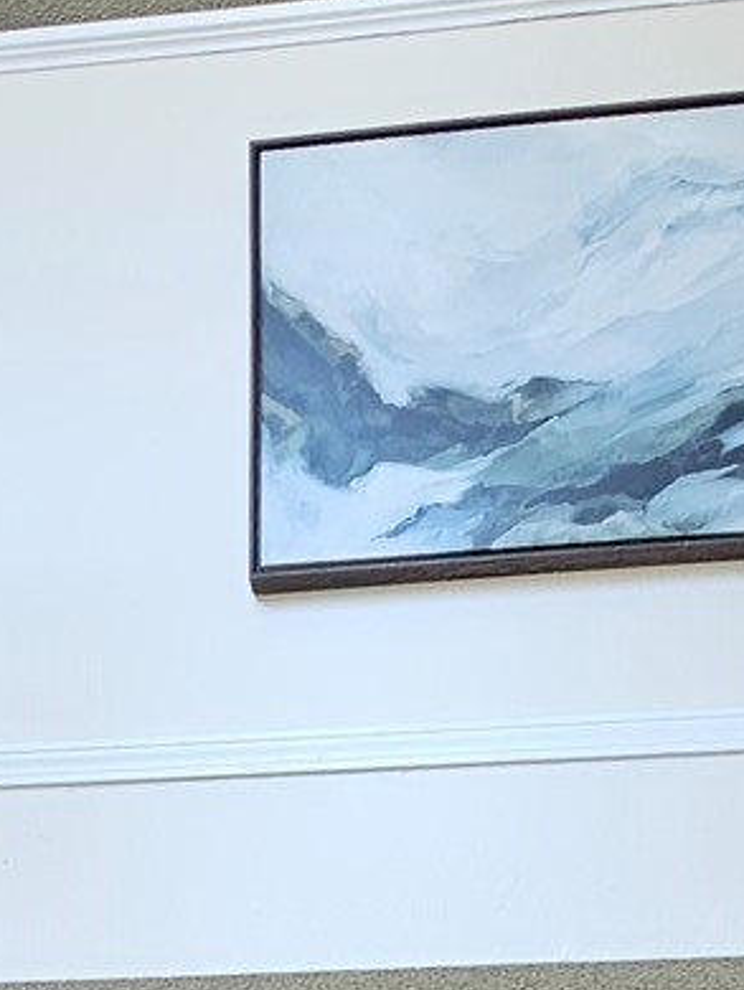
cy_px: 1548
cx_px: 185
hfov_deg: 22.7
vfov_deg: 23.3
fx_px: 1832
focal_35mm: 64
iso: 100
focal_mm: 2.2
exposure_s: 1/60
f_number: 2.2
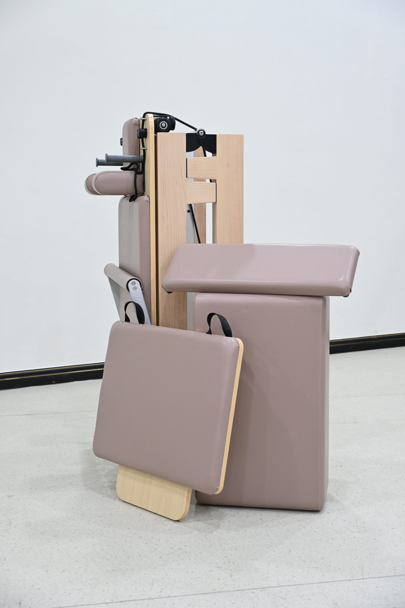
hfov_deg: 27.3
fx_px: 835
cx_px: 202
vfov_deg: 40.0
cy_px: 304
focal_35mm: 50
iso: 1000
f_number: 4
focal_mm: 33
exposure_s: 1/80
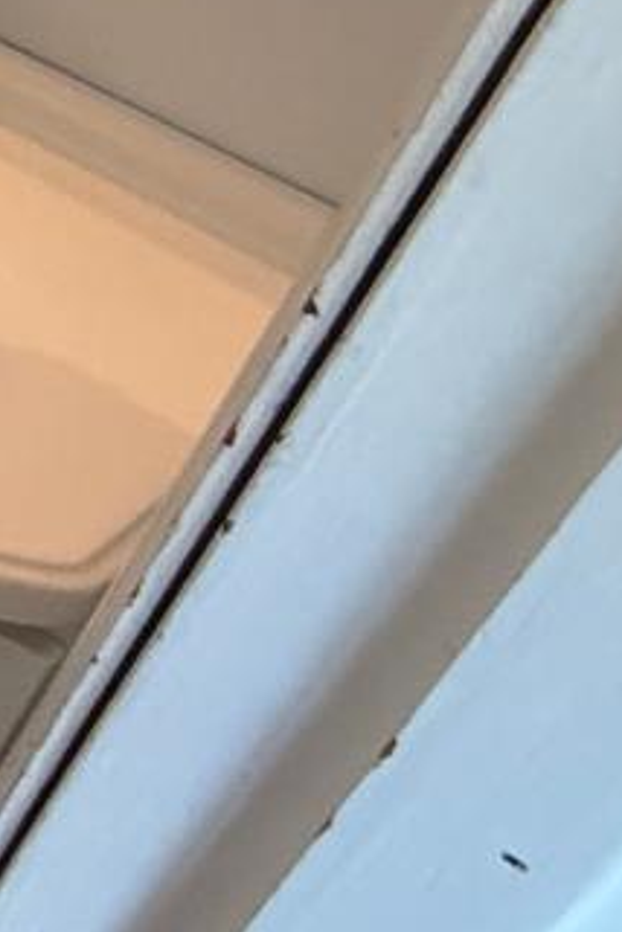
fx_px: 1762
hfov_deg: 10.4
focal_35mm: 68
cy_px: -263
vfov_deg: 25.7
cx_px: -1404
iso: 200
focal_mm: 2.22
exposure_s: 1/60
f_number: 2.2
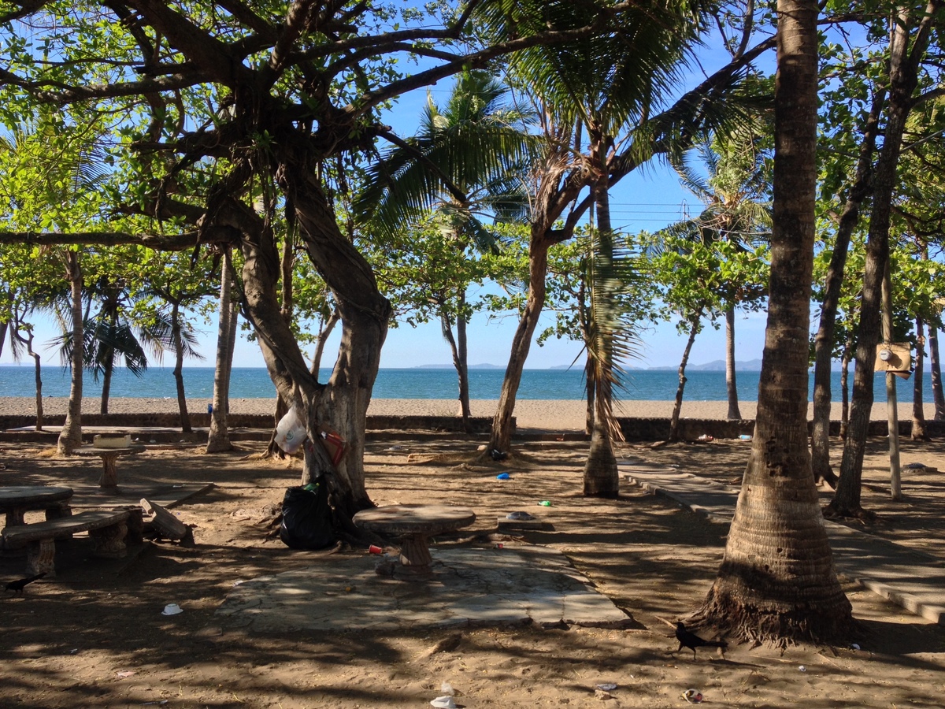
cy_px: 354
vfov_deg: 40.7
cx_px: 472
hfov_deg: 52.6
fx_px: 955
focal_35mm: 35
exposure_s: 1/708
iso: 50
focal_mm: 4.28
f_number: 2.4
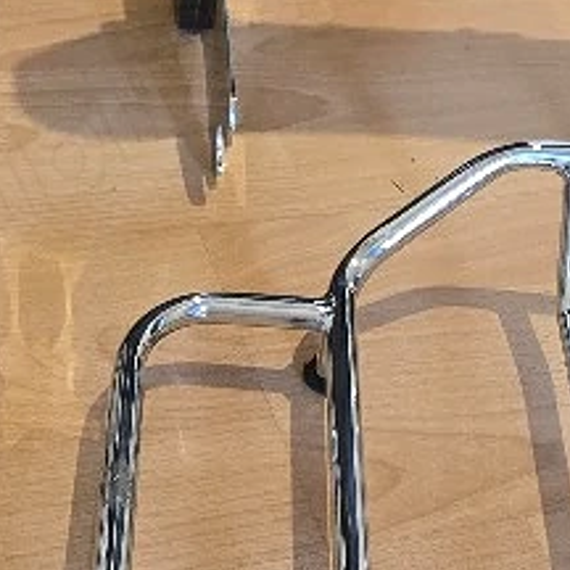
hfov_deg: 18.5
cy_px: 111
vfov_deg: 18.3
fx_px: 1751
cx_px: 338
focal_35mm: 94
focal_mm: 5.4
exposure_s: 1/101
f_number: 1.8
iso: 640
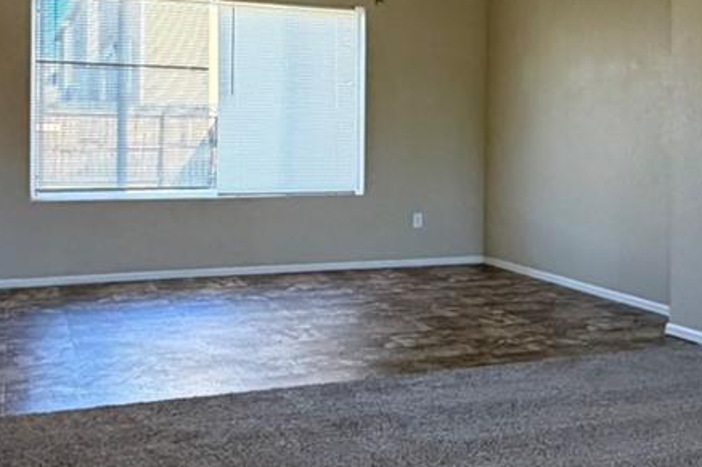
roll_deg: -1.5
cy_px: 140
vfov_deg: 27.8
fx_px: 936
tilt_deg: +1.4
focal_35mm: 48
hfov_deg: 40.7
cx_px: 453
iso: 250
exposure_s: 1/120
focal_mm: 2.22
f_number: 2.2
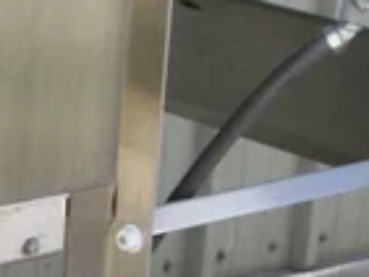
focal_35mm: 192
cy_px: 169
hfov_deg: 9.8
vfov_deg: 7.7
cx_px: -264
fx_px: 2048
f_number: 4.5
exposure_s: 1/153
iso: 100
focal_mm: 5.9
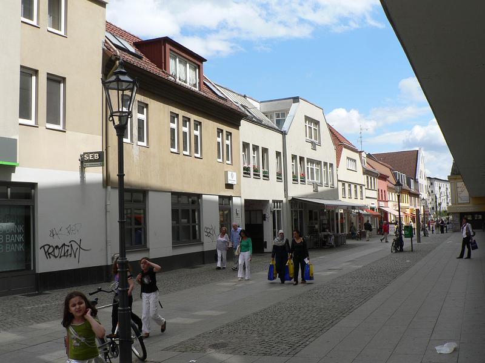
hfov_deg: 51.4
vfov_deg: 39.7
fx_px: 504
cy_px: 182
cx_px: 242
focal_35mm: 36
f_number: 5.6
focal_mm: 6
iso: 80
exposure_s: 1/400
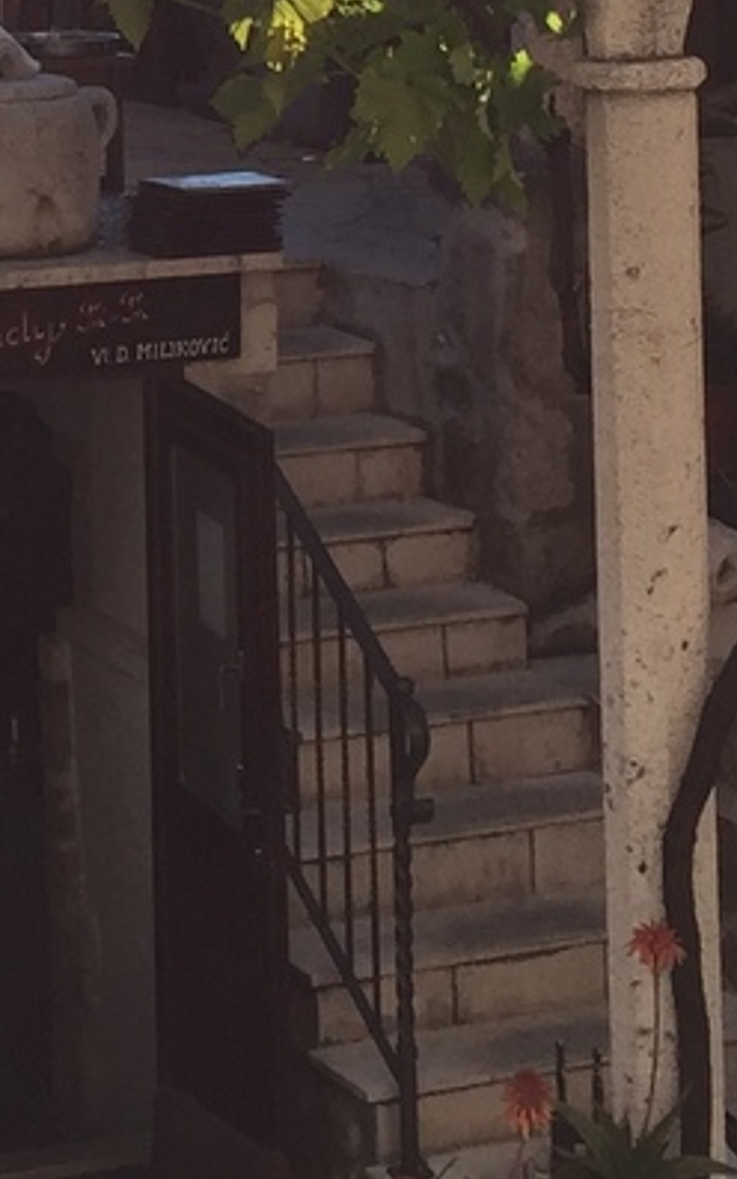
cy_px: -223
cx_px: -53
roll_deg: +1.0
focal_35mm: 124
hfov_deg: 10.4
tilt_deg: +0.2
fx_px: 3986
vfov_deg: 16.2
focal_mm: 4.15
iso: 32
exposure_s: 1/1099
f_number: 2.2
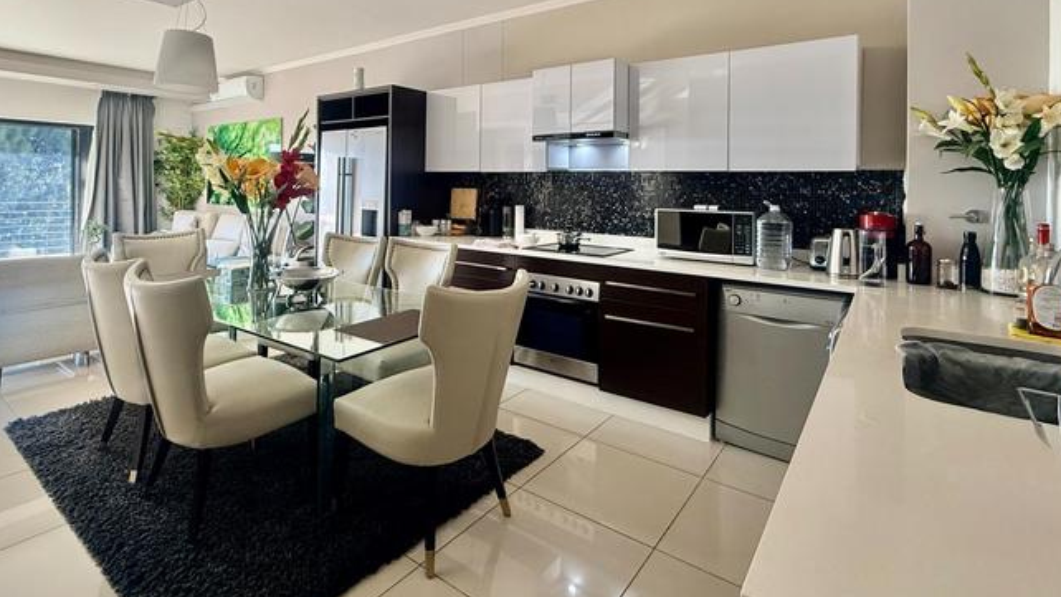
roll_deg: -0.6
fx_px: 534
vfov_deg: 56.6
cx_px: 497
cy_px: 184
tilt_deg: +0.5
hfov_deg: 89.5
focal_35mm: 19
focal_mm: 2.22
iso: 125
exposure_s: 1/100
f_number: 2.2
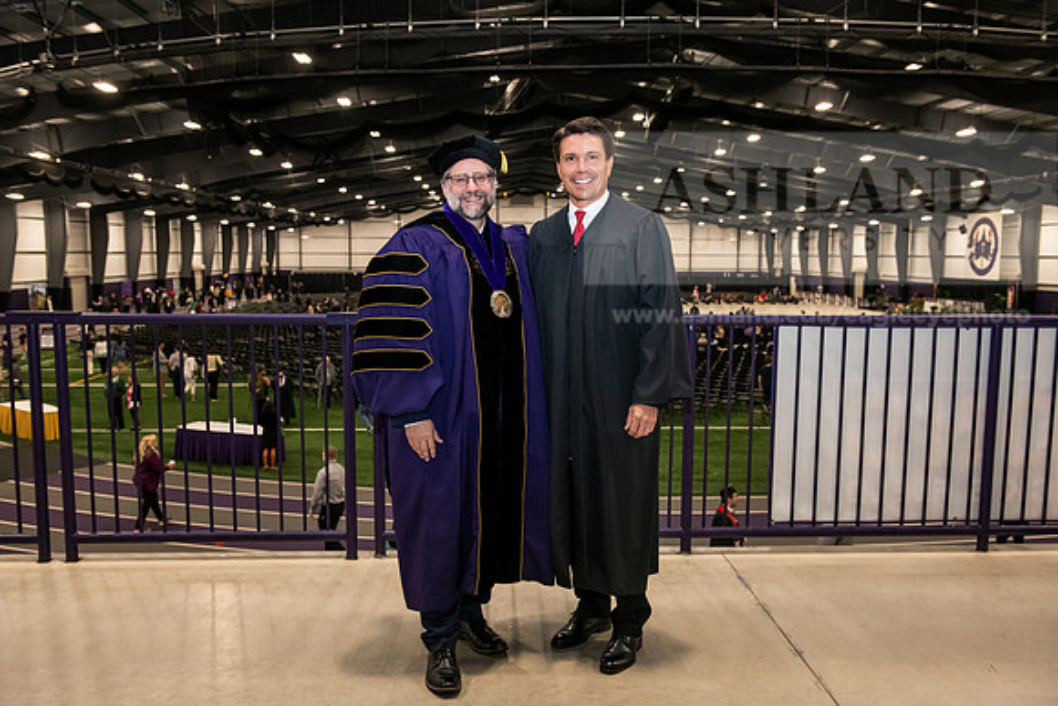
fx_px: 941
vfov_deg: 41.1
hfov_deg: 58.7
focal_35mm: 32
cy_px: 353
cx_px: 529
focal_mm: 32
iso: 2500
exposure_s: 1/200
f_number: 4.5
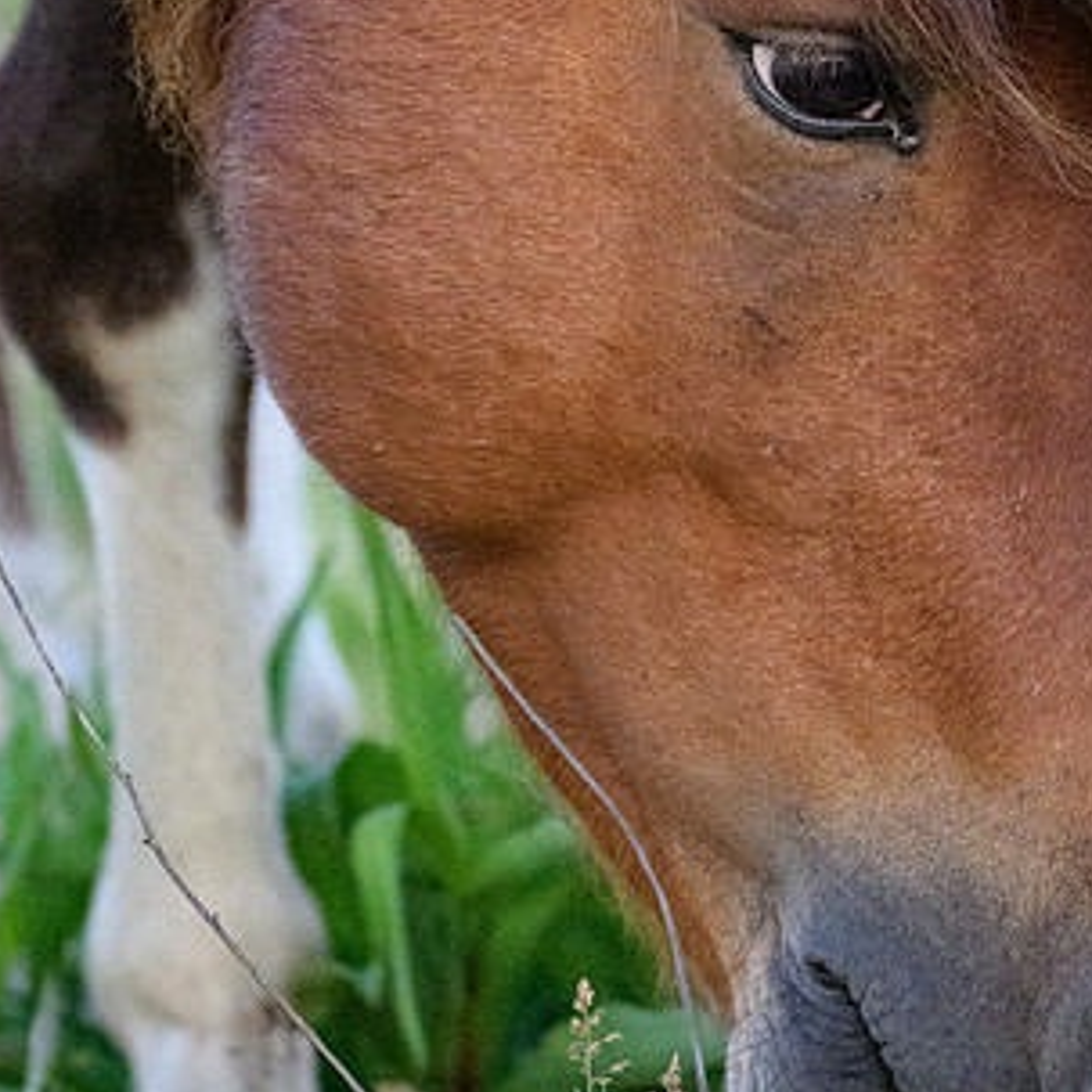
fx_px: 51073
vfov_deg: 1.2
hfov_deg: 1.2
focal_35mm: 1431
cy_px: -166
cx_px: 636
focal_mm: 600
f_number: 6.3
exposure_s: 1/2500
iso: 20000
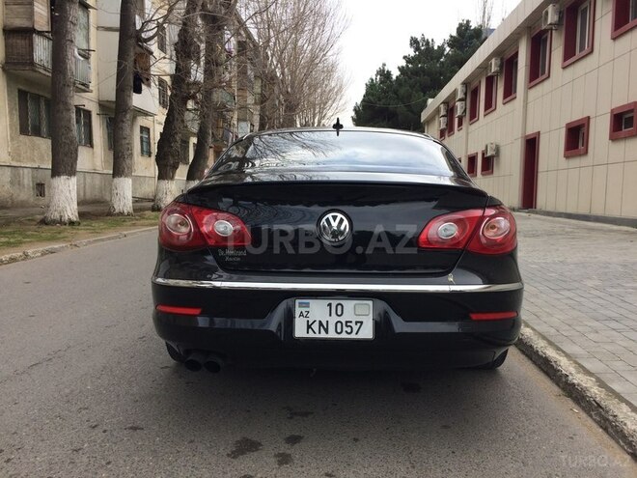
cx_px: 318
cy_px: 239
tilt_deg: -6.3
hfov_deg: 61.7
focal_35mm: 29
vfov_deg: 48.2
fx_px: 534
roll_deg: -0.5
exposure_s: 1/398
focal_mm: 4.15
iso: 32
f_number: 2.2
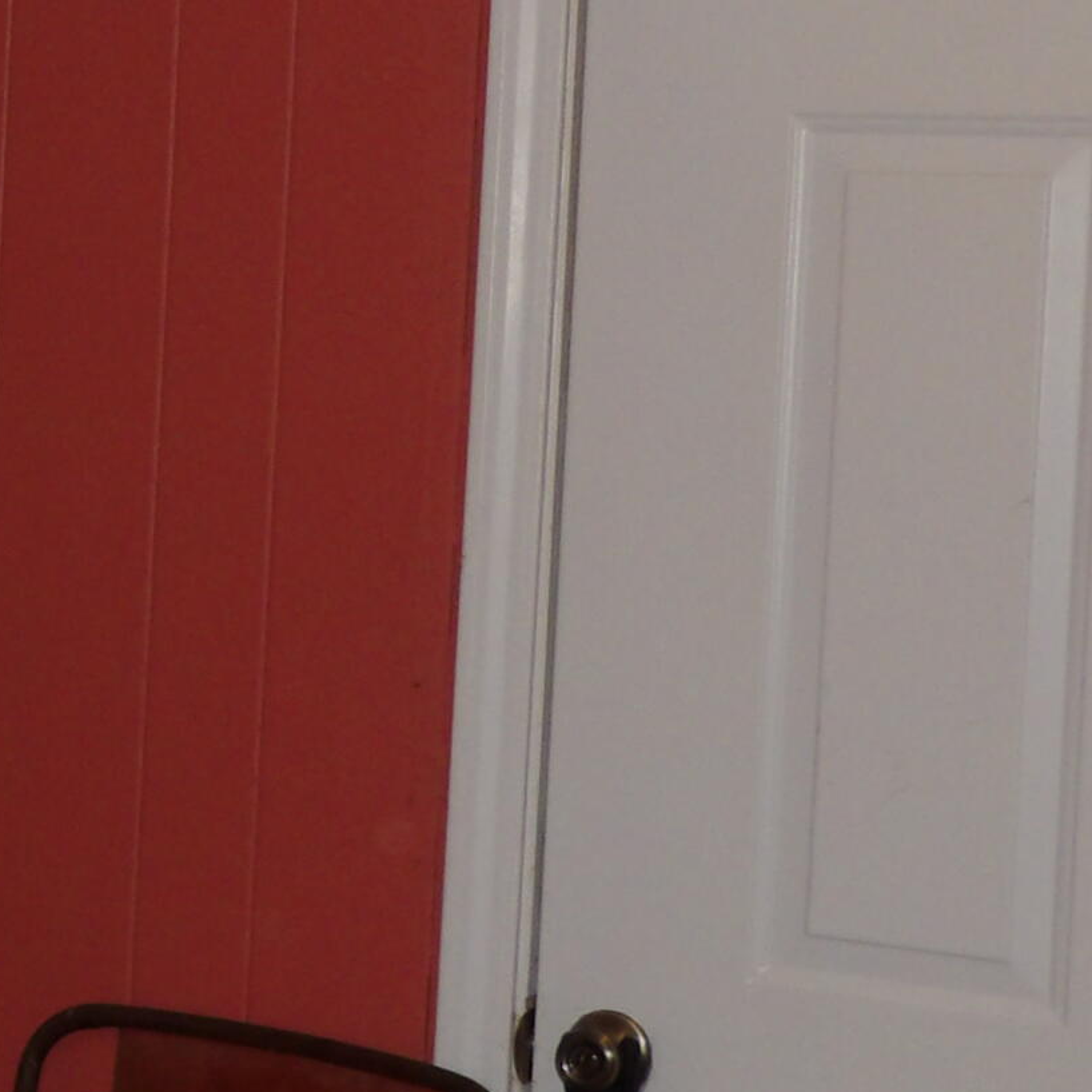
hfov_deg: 15.1
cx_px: -514
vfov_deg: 16.2
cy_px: 316
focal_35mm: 107
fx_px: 3819
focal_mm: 5.9
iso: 200
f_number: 3.1
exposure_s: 1/33
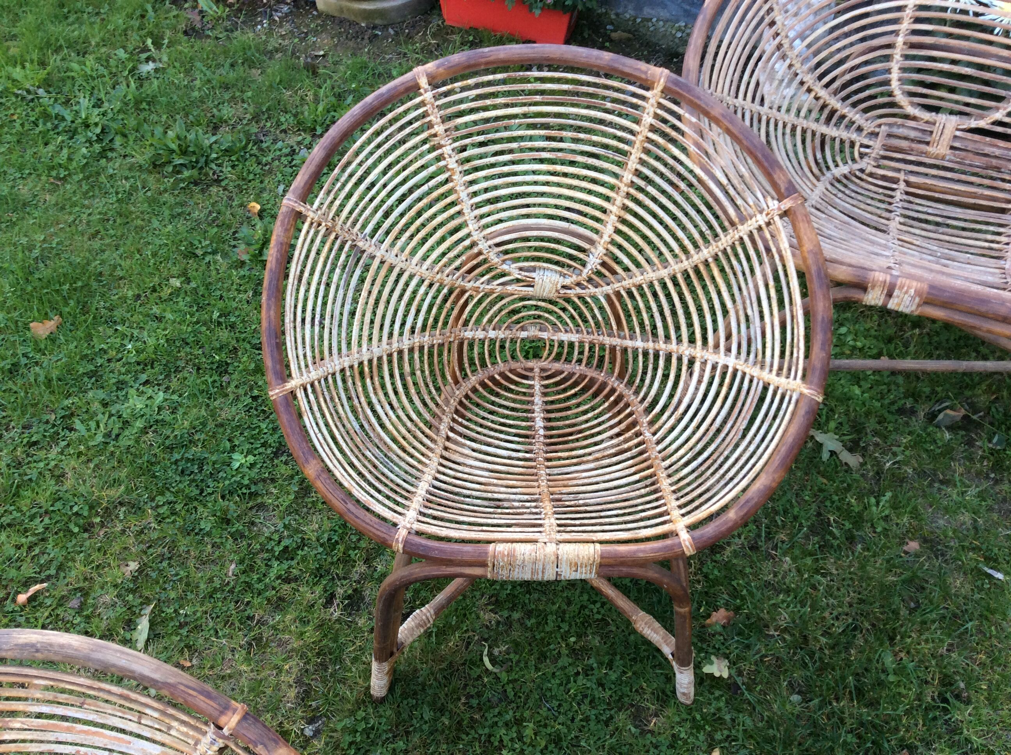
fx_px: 933
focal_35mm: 32
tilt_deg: -50.5
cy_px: 378
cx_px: 506
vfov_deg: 44.1
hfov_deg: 56.9
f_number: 2.4
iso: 40
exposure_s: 1/50
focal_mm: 3.3
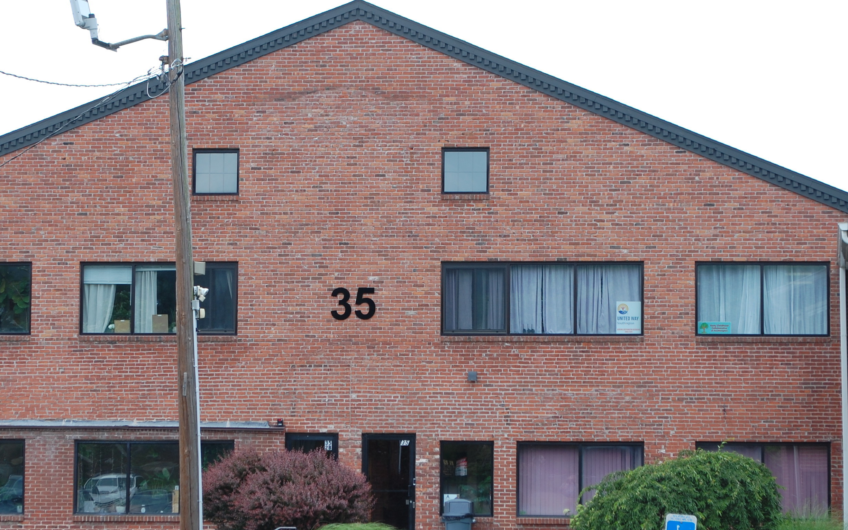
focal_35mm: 66
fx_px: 1517
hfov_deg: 31.2
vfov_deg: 19.8
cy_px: 312
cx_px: 348
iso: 200
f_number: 7.1
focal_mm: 35
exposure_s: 1/200
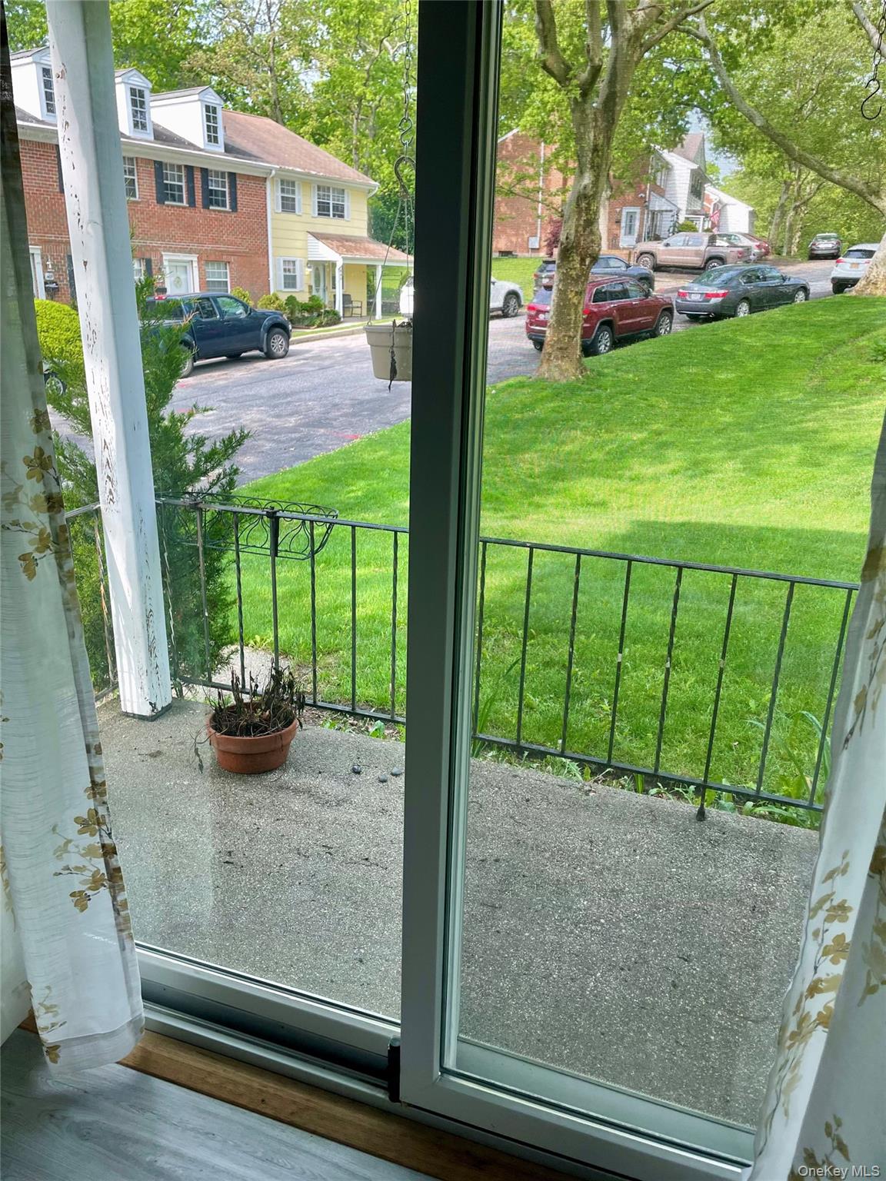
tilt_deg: -18.3
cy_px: 590
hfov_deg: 53.1
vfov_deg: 67.3
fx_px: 887
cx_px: 443
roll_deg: -2.1
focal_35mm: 26
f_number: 1.6
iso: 32
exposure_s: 1/193
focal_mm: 4.2
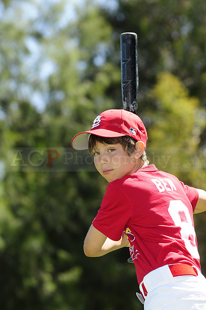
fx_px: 1679
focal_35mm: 195
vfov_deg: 10.6
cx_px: 103
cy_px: 155
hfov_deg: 7.0
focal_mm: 130
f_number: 5.6
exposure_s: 1/500
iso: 200
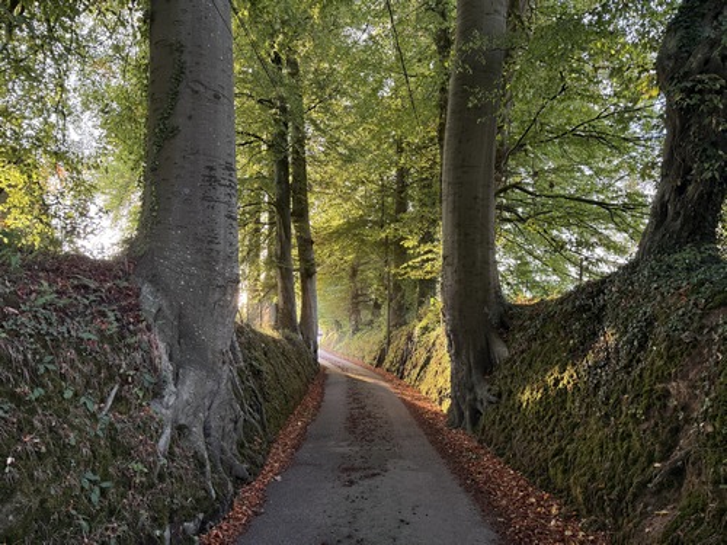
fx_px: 504
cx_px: 364
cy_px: 272
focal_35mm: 24
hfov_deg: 71.6
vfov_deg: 56.8
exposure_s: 1/61
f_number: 1.78
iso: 200
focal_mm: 6.76
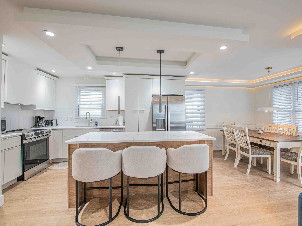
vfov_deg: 80.7
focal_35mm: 15
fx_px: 133
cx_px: 161
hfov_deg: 97.0
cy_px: 113
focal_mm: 14
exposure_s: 1/10
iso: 160
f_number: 7.1
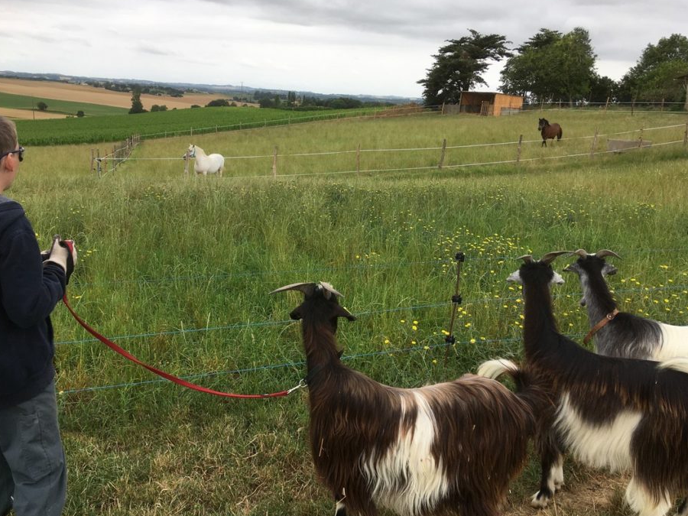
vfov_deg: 42.9
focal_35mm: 33
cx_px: 300
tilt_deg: -14.4
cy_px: 258
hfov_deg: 55.2
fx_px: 656
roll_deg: -3.2
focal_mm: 4.15
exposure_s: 1/314
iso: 25
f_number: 2.2
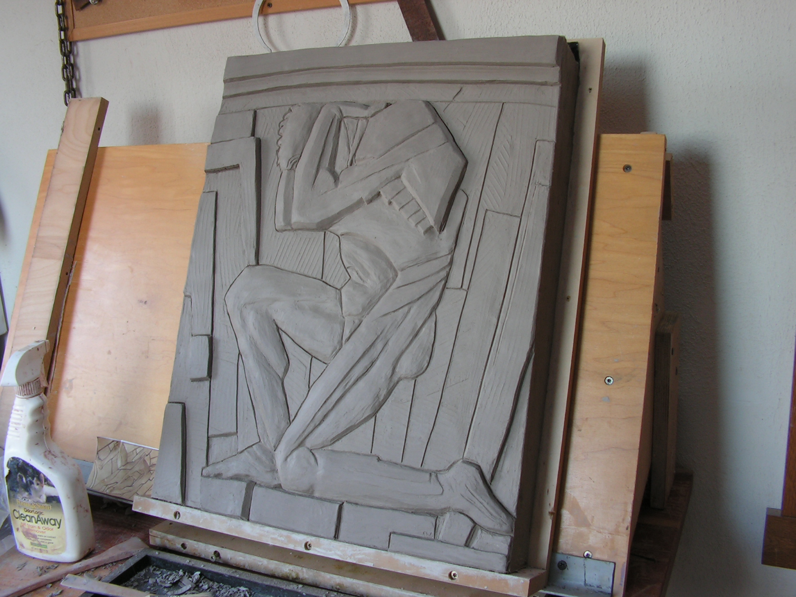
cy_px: 298
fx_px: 828
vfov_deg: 39.7
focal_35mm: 36
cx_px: 398
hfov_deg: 51.4
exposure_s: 2.5
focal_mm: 6
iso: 64
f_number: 8
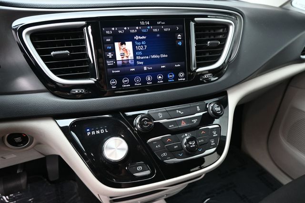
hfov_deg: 73.8
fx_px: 203
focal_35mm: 24
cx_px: 152
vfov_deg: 53.1
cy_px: 102
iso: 720
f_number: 3.5
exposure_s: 1/125
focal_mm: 16
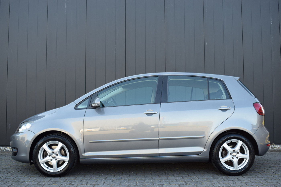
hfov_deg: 53.1
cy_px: 94
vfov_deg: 36.9
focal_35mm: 36
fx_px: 281
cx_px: 140
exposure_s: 1/160
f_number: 6.3
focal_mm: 24
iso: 400
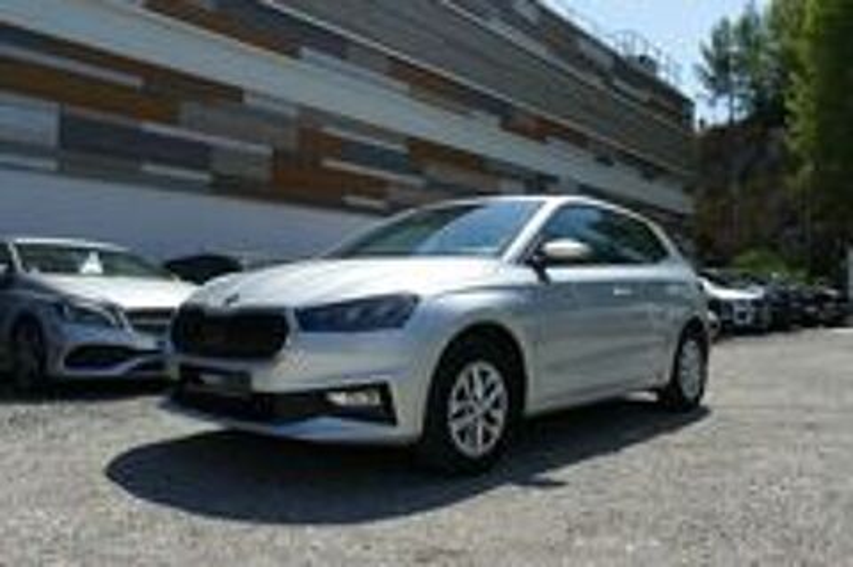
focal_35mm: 30
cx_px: 426
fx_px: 710
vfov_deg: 43.5
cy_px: 284
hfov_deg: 62.0
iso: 125
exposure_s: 1/2000
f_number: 3
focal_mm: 11.1
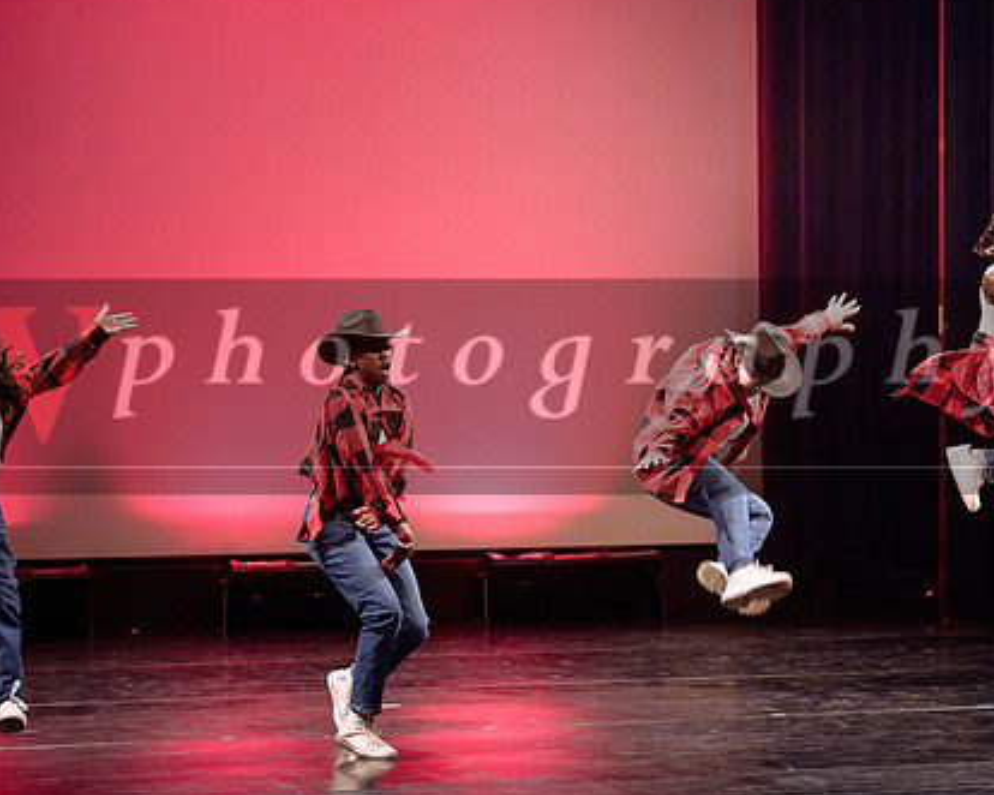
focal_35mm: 127
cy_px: 370
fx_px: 3735
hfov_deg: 15.2
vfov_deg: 12.1
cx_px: 576
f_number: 2.8
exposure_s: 1/200
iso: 1600
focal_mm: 90
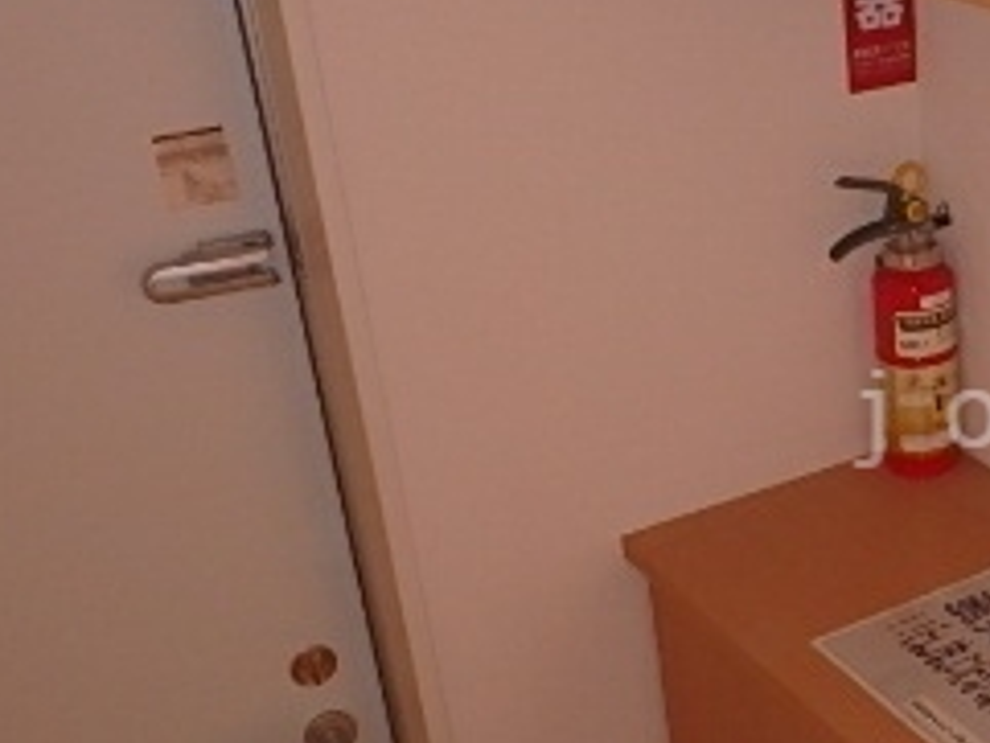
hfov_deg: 28.3
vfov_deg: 24.0
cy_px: 419
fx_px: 1745
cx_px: 1134
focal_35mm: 61
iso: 200
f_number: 3.8
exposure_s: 1/30
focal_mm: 4
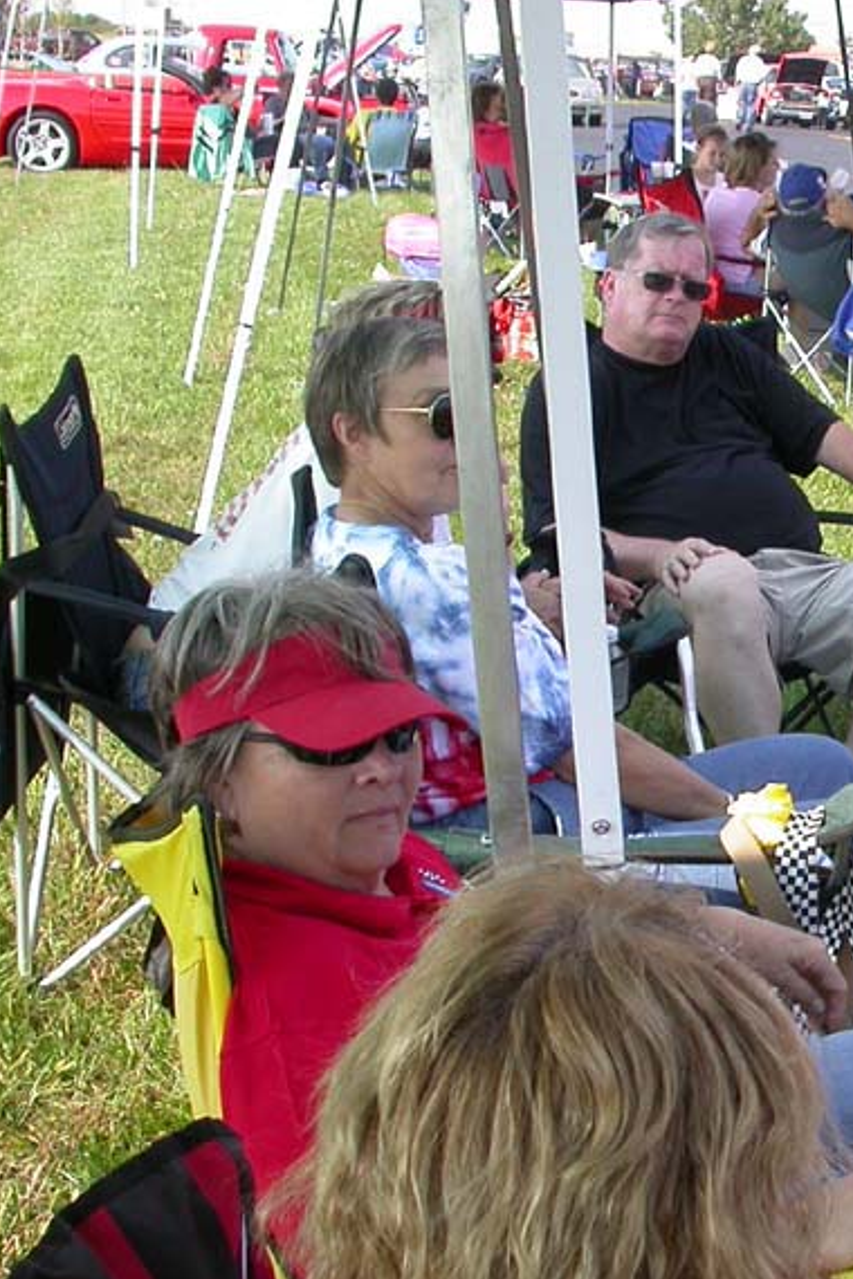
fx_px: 2523
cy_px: 711
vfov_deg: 28.4
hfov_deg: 18.4
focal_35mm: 71
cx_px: 952
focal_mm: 7.85
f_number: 5.3
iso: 100
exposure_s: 1/188
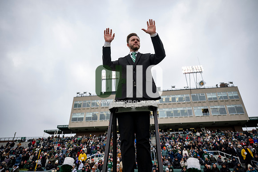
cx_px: 129
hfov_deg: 73.7
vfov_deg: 53.2
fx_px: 172
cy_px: 86
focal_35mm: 24
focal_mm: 24
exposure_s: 1/500
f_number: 2.8
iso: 100
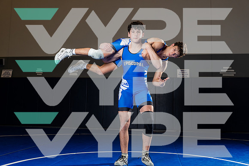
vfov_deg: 37.8
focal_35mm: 35
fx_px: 243
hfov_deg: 54.3
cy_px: 83
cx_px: 124
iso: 400
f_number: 5.6
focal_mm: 35
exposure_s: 1/250
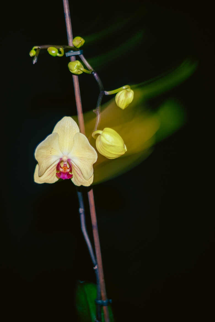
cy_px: 161
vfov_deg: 39.6
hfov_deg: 27.0
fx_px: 448
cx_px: 108
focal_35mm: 50
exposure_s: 1/10
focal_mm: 50
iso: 100
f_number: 1.8
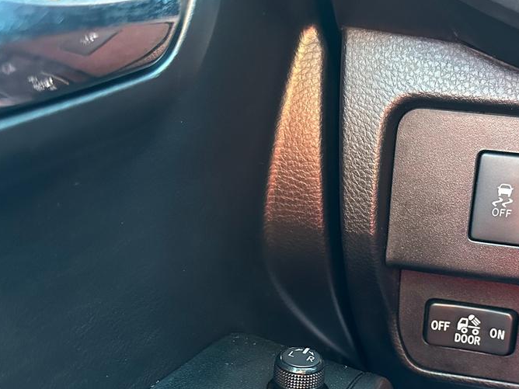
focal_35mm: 46
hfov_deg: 40.0
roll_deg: -3.0
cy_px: 346
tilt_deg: -32.2
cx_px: 392
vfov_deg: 30.2
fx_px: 690
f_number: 1.78
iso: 800
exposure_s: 1/60
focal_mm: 6.86
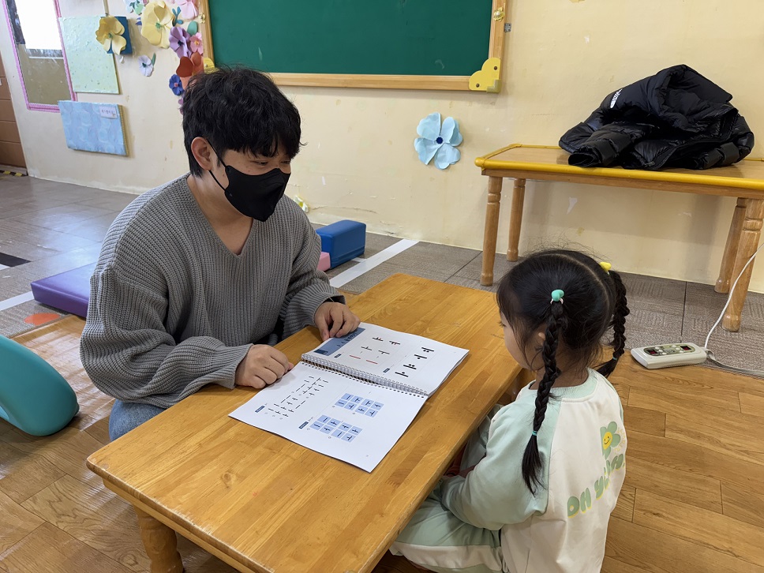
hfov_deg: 71.6
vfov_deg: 56.8
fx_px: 530
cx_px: 382
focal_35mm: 24
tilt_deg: -22.0
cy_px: 286
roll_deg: -0.5
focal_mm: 6.76
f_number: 1.78
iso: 160
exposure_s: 1/120
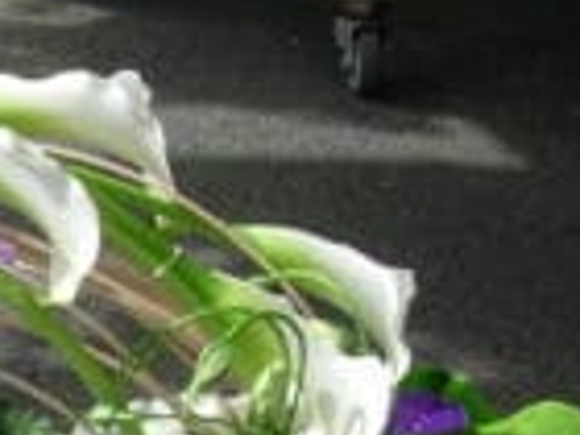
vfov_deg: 8.8
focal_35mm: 163
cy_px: 750
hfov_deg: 11.5
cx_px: -348
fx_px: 2731
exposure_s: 1/373
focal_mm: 7.8
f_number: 4.8
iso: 64
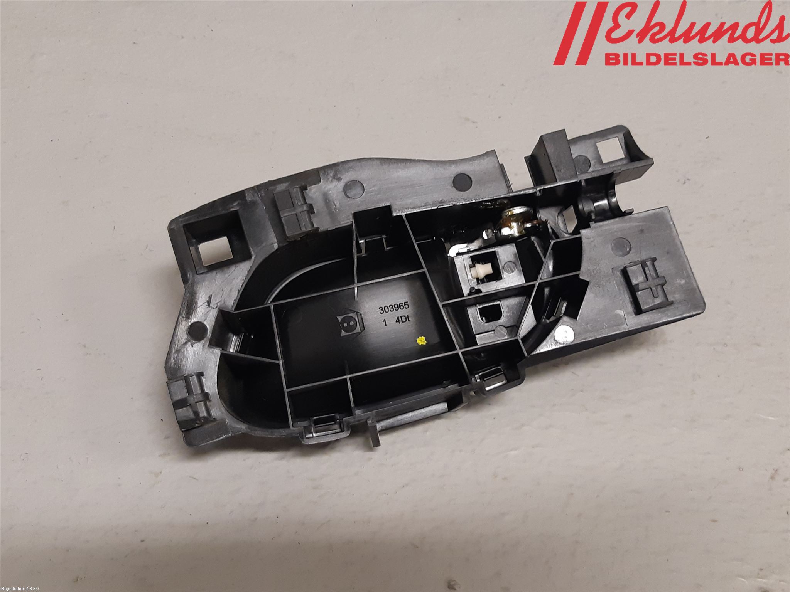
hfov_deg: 67.3
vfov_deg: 53.1
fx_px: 593
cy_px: 296
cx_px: 395
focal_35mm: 26
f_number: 1.7
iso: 160
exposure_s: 1/50
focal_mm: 3.93
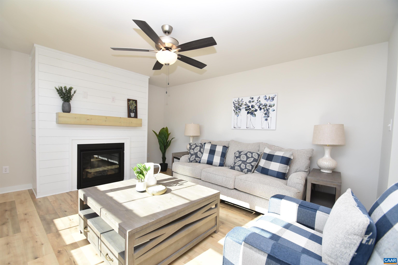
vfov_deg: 77.3
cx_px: 199
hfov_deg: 100.4
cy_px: 132
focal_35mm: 15
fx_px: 166
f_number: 5.6
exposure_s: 1/125
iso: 110
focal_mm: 10
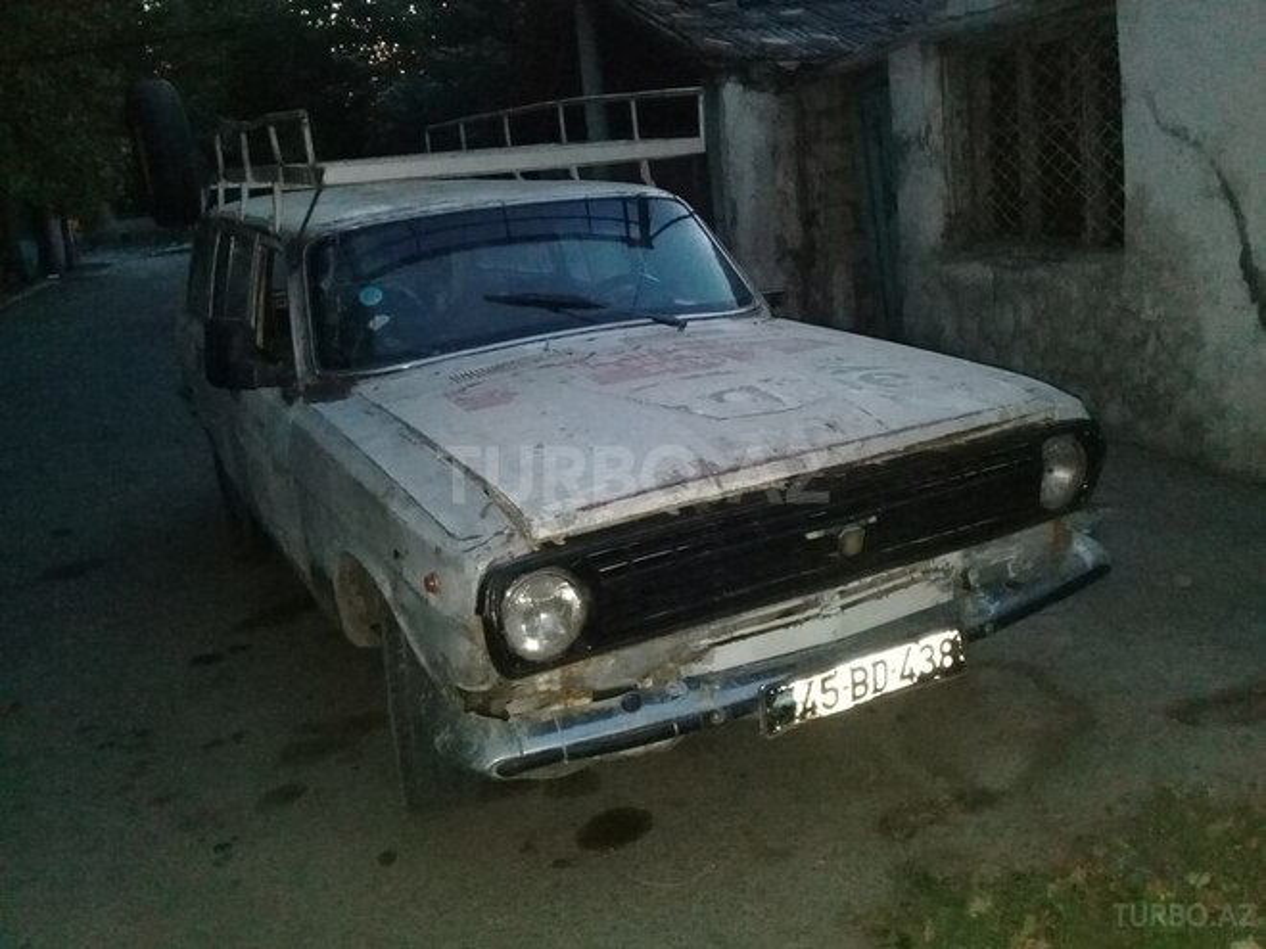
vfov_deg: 45.4
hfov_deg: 58.4
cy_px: 474
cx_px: 633
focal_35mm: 31
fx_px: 1134
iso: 640
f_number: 2.2
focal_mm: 3.3
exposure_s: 1/15
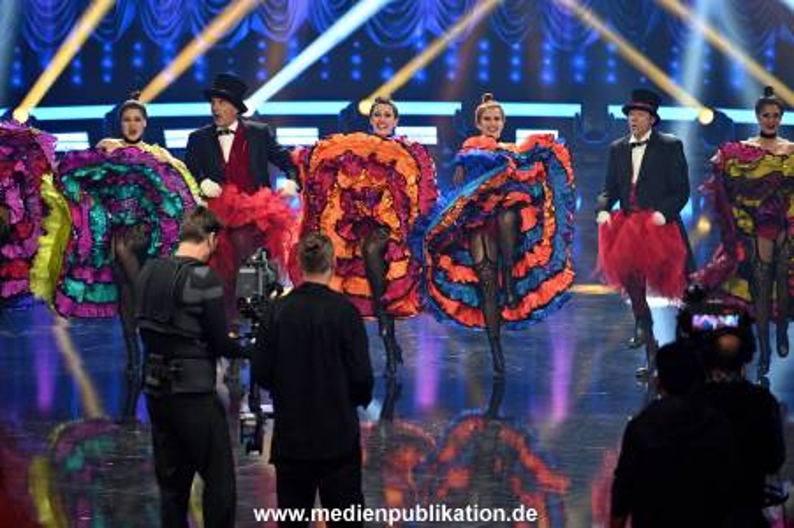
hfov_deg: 9.4
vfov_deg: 6.2
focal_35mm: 220
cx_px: 397
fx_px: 4849
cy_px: 264
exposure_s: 1/160
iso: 3200
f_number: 4
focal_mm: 220
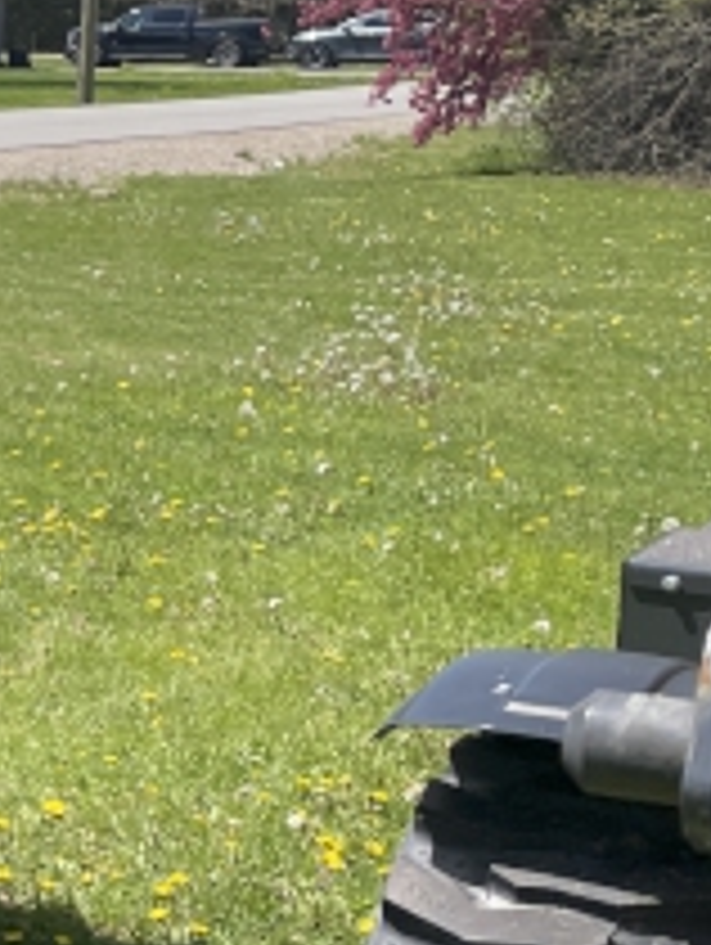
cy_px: 522
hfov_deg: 12.0
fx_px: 2706
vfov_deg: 19.8
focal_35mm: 99
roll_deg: -2.8
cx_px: -999
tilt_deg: -5.2
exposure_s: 1/1916
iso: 32
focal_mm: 4.2
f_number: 1.6
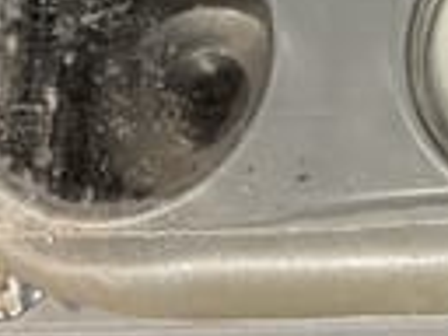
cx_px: 648
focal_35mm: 113
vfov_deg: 12.1
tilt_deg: -70.1
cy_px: -264
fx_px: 1462
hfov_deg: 16.1
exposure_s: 1/50
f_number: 1.8
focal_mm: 3
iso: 160
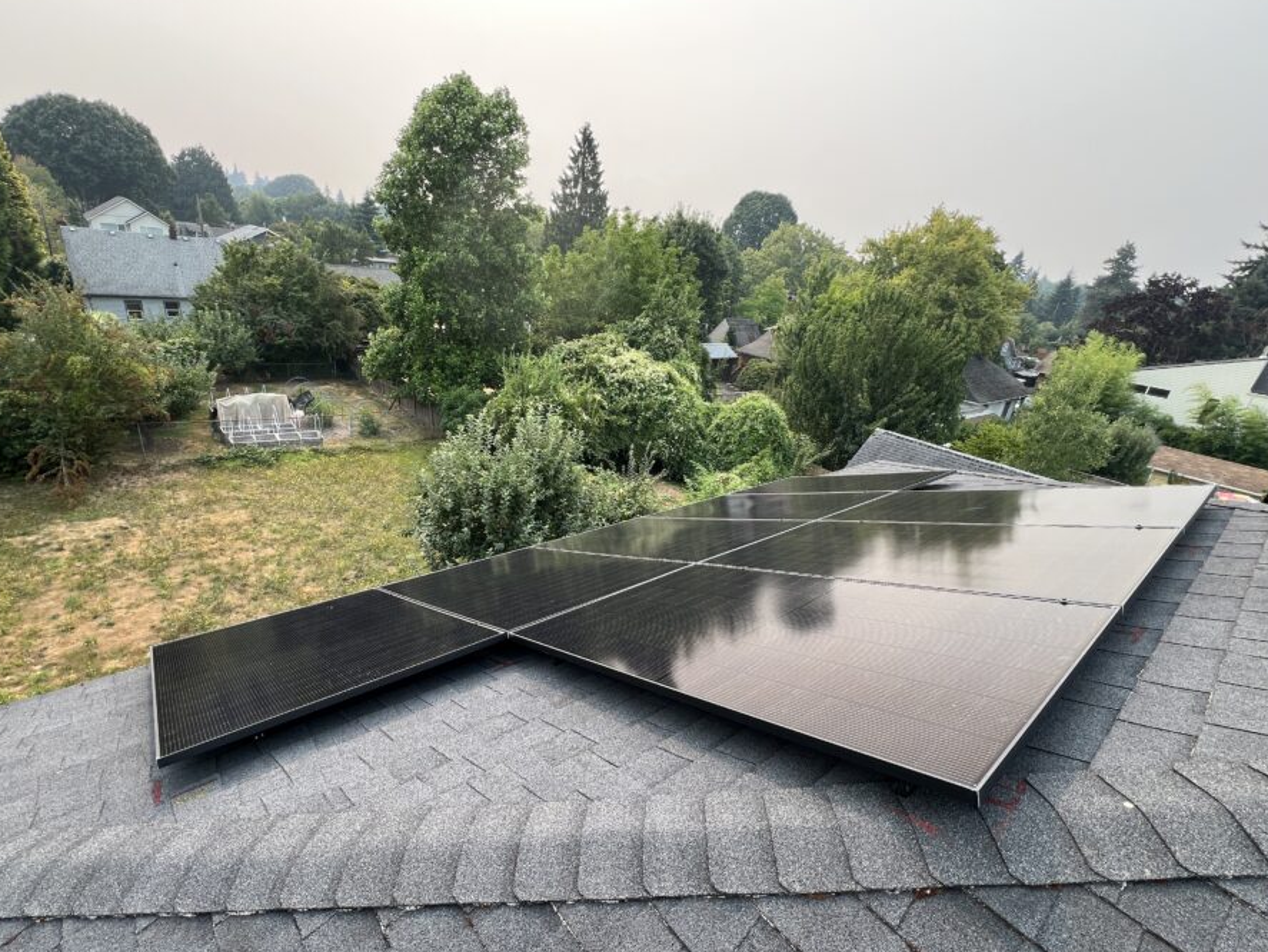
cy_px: 506
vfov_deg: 81.7
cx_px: 618
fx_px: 550
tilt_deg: -24.0
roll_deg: -7.0
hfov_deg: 98.1
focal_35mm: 15
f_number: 1.8
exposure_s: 1/280
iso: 32
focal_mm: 1.57
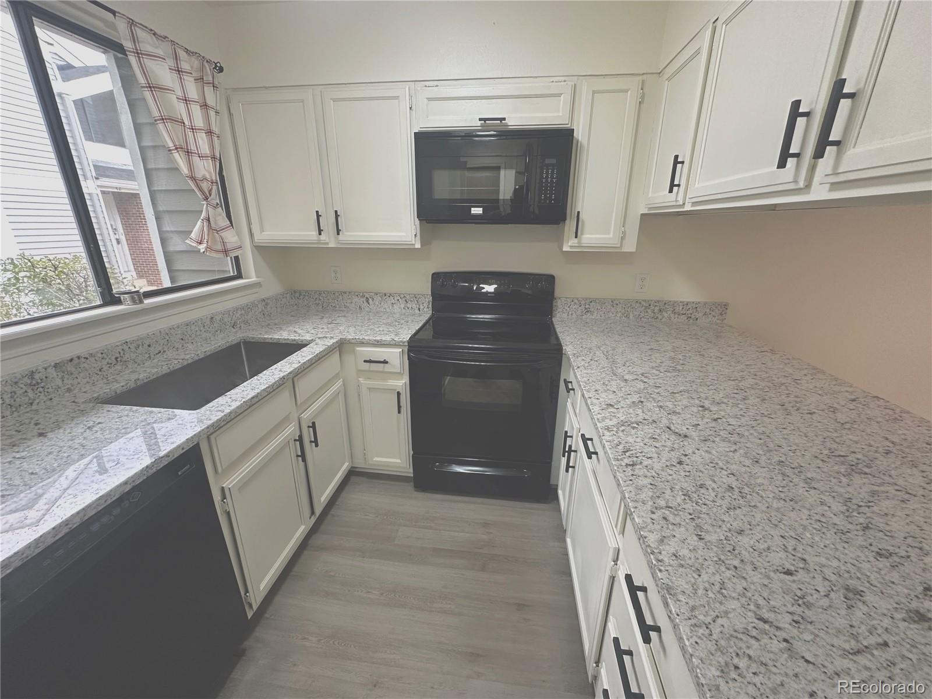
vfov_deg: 85.7
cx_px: 466
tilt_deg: -18.2
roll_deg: -1.0
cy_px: 350
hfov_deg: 102.1
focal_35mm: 14
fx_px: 377
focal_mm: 2.22
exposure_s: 1/60
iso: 200
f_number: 2.2
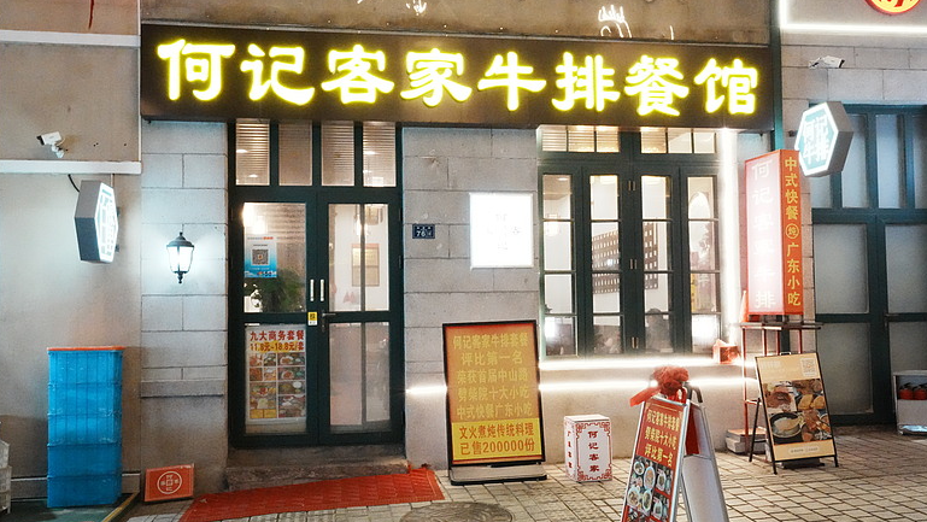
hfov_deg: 57.6
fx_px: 844
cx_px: 467
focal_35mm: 34
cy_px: 278
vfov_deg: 34.4
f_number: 20
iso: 25600
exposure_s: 1/30
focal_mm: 32.3
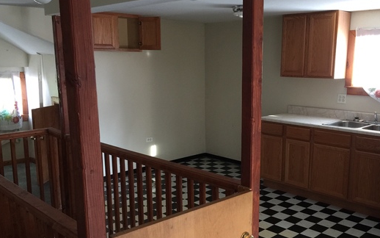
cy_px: 143
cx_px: 225
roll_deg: -0.7
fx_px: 394
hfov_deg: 51.2
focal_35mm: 38
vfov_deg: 33.5
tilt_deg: -9.1
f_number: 2.2
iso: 125
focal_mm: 4.15
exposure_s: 1/15
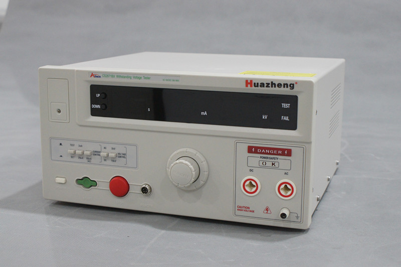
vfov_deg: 25.7
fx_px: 584
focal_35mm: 52
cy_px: 134
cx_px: 200
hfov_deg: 37.9
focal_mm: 35
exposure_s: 1/15
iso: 1600
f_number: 5.6
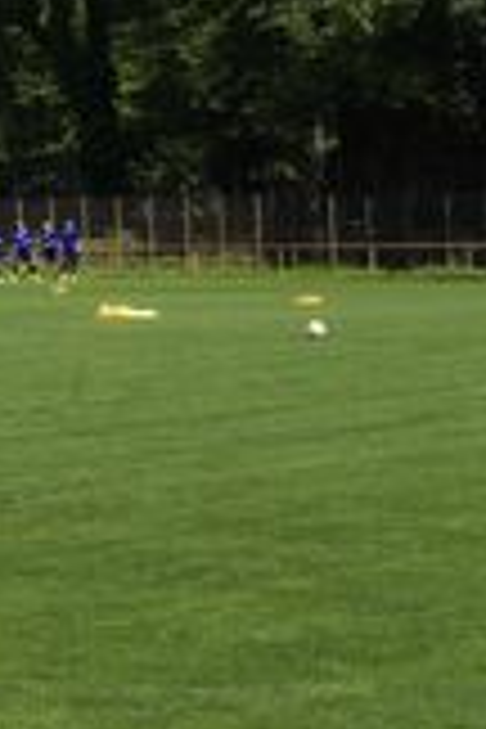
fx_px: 2997
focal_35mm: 148
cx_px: -374
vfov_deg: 13.3
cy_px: -250
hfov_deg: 8.9
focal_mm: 18
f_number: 9
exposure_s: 1/640
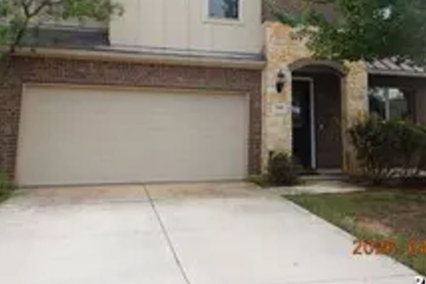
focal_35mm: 35
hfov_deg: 54.0
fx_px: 414
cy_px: 70
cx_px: 257
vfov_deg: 36.9
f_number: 2.8
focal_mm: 4.3
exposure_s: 1/800
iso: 125
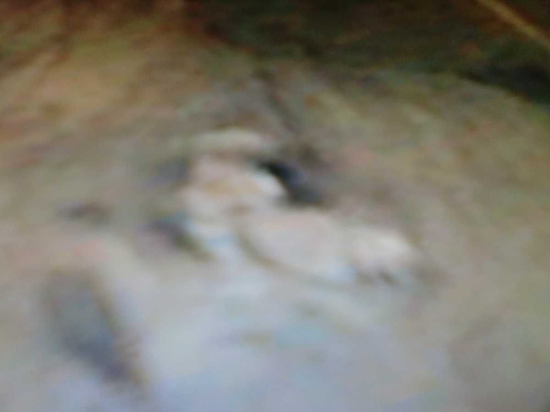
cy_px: 206
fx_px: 556
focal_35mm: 35
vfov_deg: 40.7
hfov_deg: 52.6
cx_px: 275
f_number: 3.1
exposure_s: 1/60
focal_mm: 6.3
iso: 200
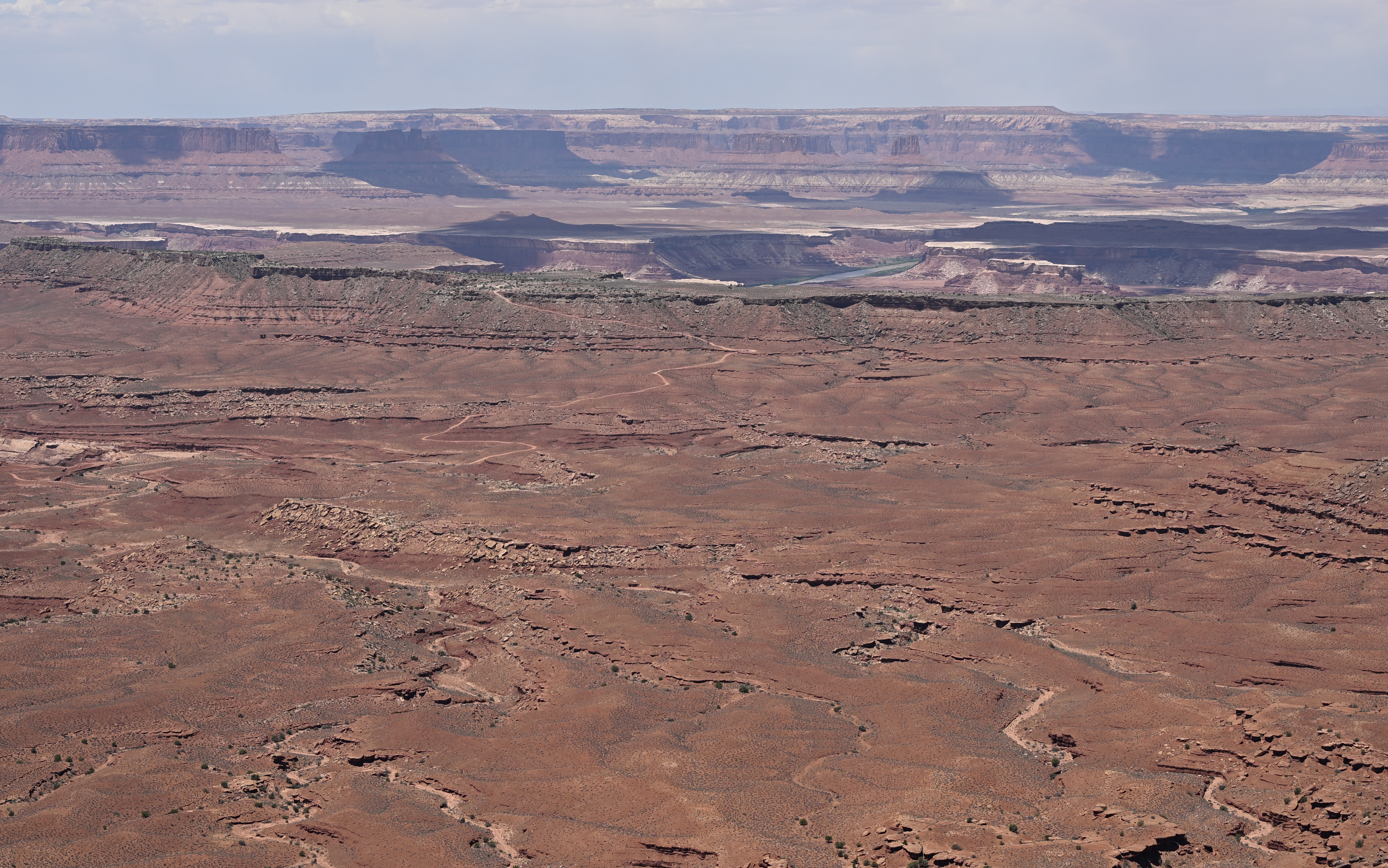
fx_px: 2610
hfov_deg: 29.8
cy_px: 251
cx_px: 685
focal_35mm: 69
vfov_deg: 18.8
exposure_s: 1/500
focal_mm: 50
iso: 100
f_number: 8
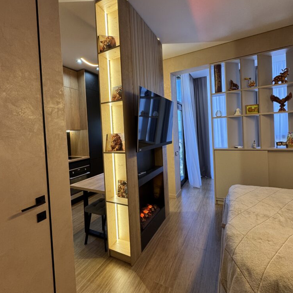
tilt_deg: +0.0
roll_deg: +2.4
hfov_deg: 84.0
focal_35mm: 17
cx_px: 143
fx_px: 163
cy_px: 135
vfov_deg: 83.8
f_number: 2.2
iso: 125
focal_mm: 2.22
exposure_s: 1/100
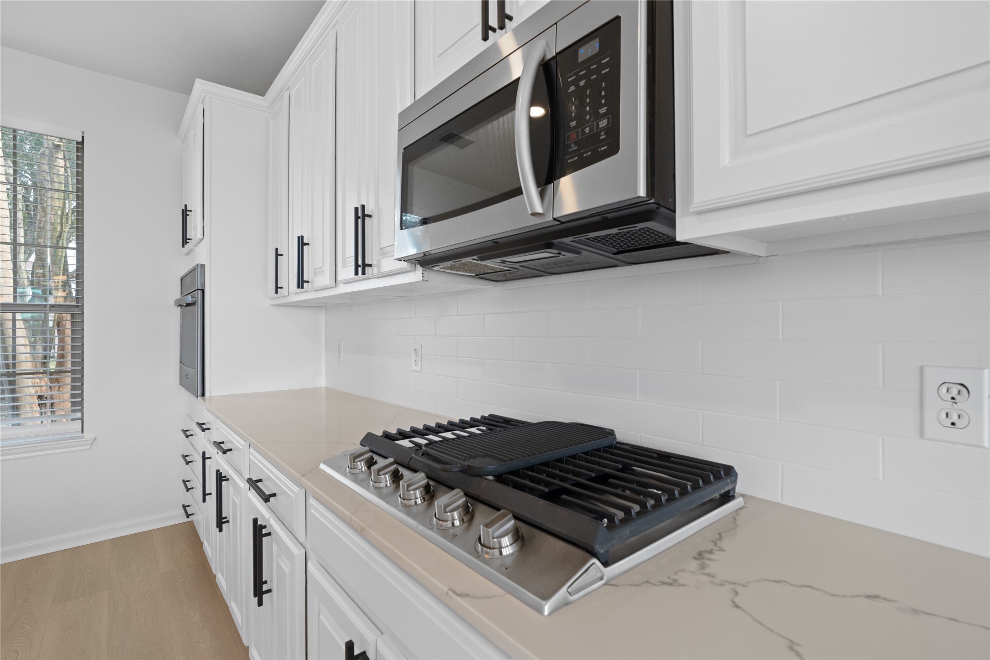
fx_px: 440
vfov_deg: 73.7
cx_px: 495
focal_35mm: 16
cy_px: 330
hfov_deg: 96.7
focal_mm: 16
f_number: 8
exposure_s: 1/30
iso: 2000
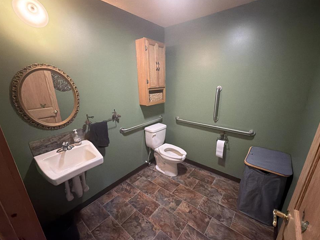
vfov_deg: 81.7
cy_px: 125
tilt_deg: -18.7
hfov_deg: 98.2
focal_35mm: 15
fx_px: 139
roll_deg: +0.6
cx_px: 163
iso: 1250
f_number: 2.2
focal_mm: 2.22
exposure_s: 1/60
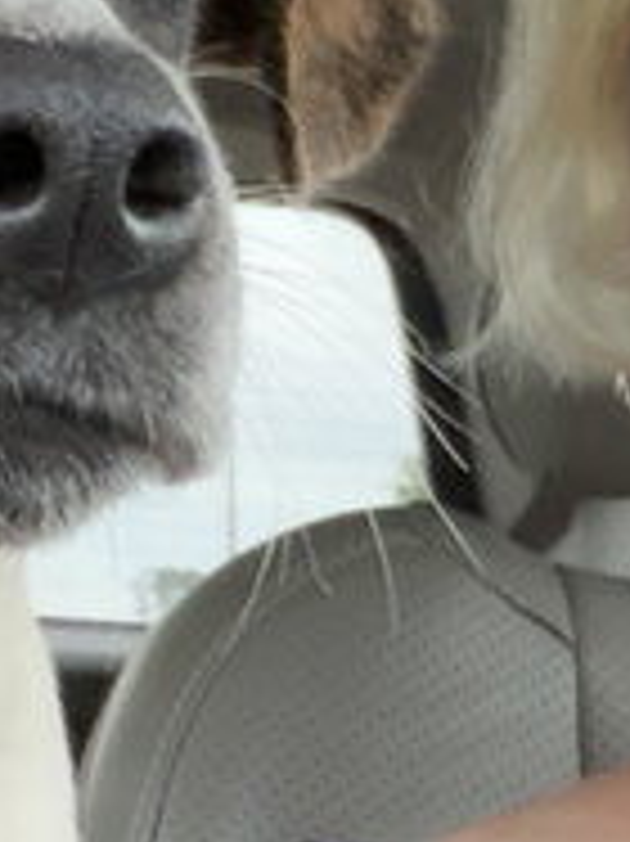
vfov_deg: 17.9
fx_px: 2599
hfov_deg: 12.8
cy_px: -25
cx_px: -432
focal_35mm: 107
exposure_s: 1/60
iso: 160
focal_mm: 2.71
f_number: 1.9
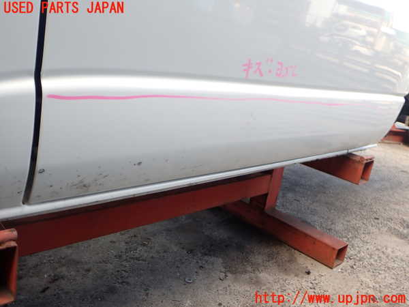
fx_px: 354
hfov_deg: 60.0
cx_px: 204
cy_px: 154
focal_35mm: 30
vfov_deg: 46.8
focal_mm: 5.4
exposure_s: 1/125
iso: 100
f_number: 2.3
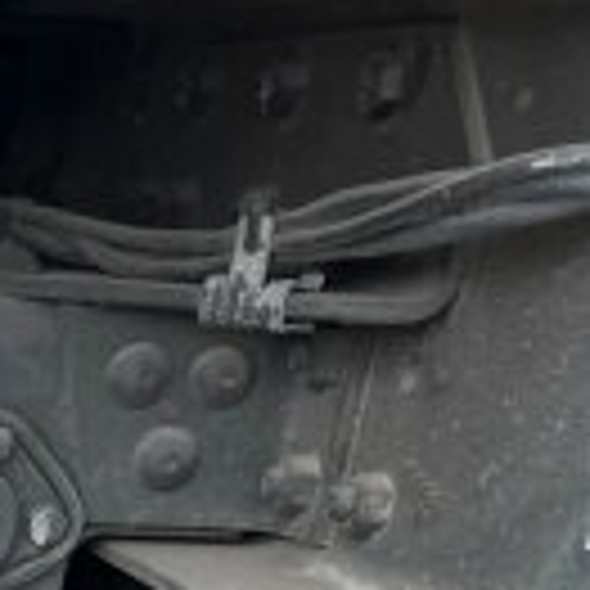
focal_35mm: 112
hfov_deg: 12.6
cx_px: -766
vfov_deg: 13.9
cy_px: 1054
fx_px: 2160
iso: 40
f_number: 1.5
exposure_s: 1/121
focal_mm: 5.7
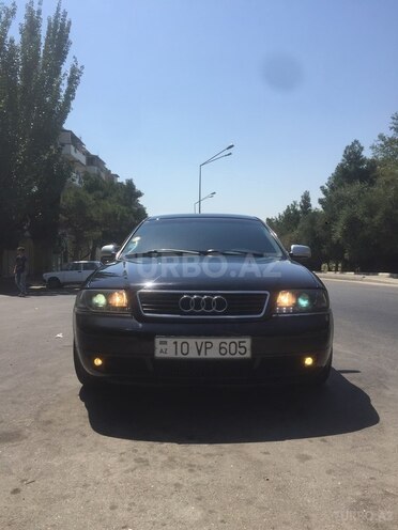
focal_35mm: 29
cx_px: 199
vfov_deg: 61.7
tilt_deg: -1.3
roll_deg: -0.1
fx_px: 445
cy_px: 265
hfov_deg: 48.2
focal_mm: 4.15
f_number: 2.2
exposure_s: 1/2326
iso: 32
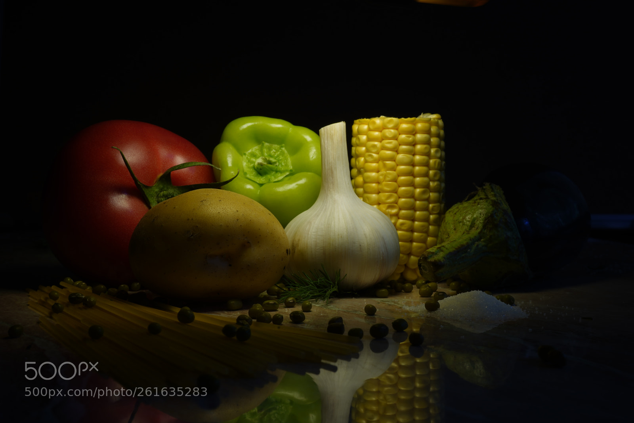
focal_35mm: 35
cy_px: 212
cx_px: 317
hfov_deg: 54.4
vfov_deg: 37.9
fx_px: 616
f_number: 20
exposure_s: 1/1.6
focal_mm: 35
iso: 50
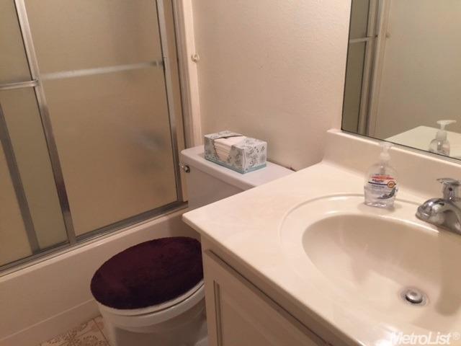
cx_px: 230
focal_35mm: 29
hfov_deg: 61.7
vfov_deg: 48.2
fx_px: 386
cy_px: 173
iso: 125
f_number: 2.2
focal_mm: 4.15
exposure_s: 1/30
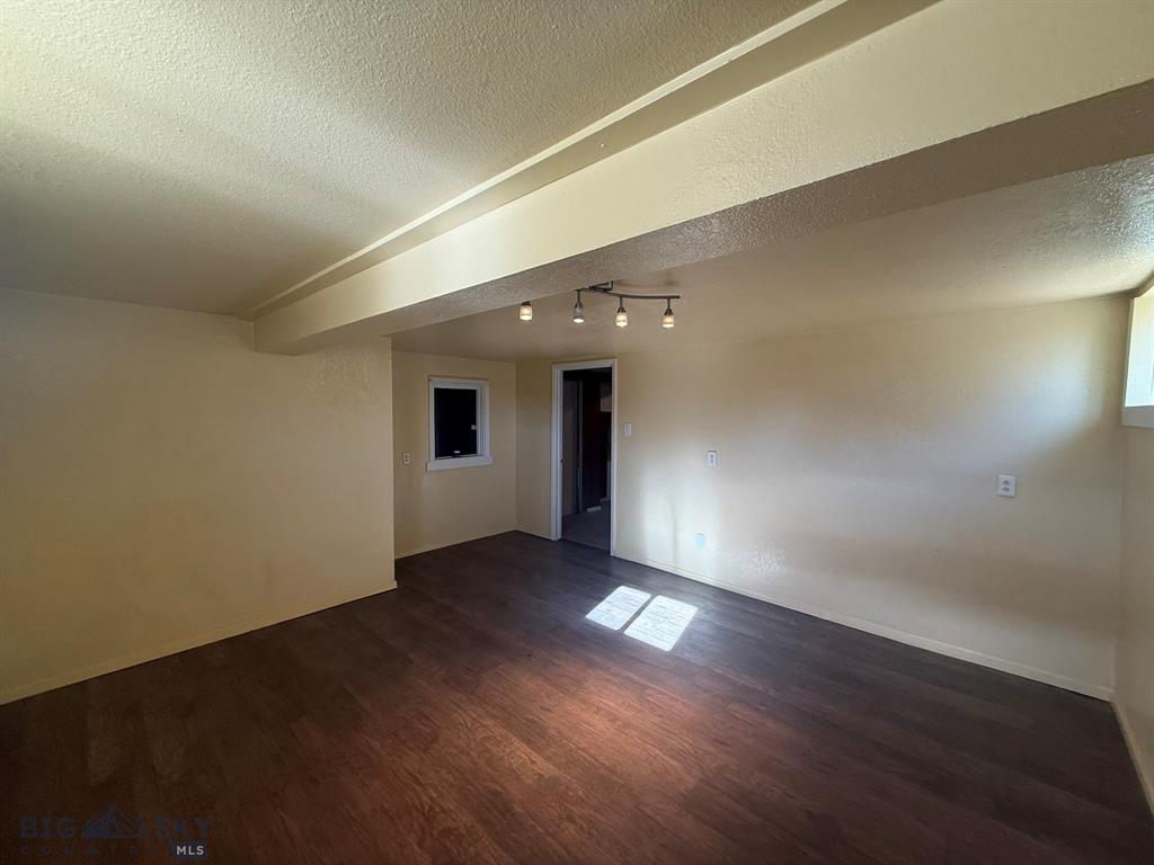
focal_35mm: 14
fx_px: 467
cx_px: 577
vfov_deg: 85.7
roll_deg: -0.4
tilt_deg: -2.0
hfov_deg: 102.1
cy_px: 432
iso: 200
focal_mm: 2.22
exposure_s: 1/120
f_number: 2.2
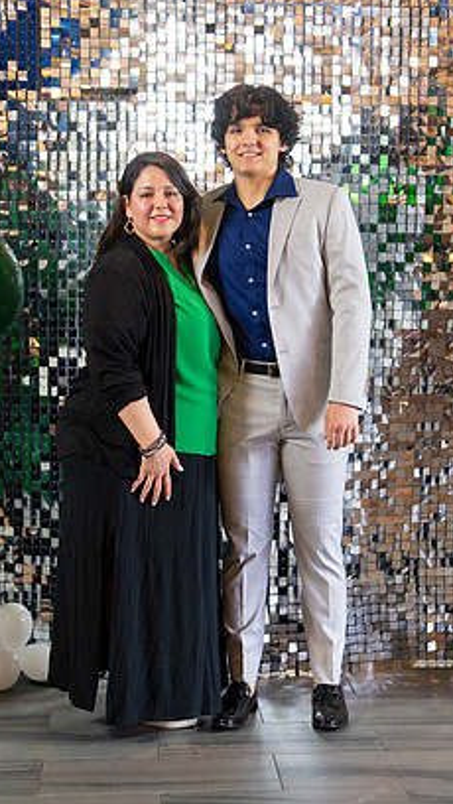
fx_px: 1706
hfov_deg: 15.1
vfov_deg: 26.5
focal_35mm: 80
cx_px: 236
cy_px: 398
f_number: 1.2
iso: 800
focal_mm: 50
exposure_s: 1/320
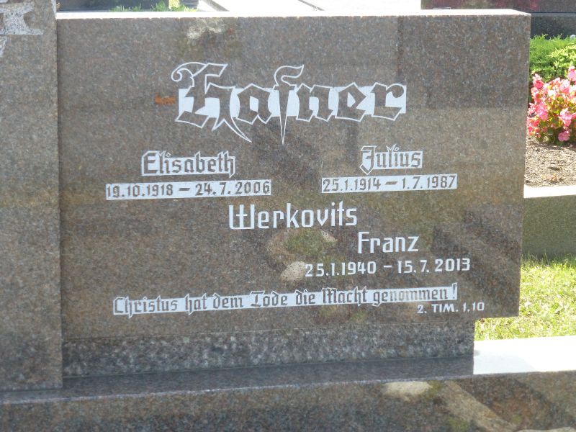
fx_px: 1597
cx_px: 288
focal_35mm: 96
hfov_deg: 20.4
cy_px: 216
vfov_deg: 15.4
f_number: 5.3
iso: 320
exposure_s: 1/250
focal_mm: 17.1
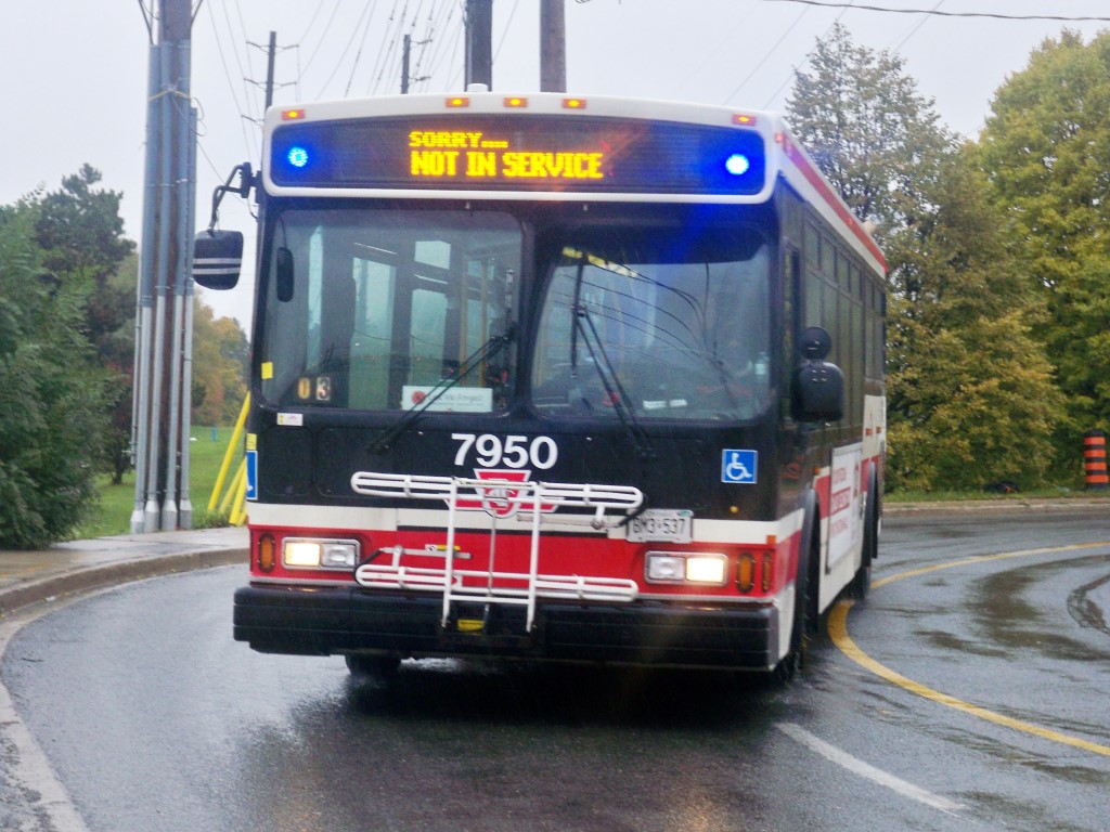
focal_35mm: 85
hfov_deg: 23.0
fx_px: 2726
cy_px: 416
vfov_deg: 17.4
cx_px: 555
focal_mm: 15.1
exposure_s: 1/80
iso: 320
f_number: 5.1
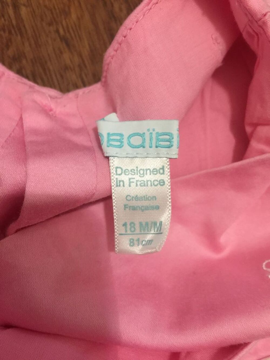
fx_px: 302
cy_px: 180
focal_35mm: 29
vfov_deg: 61.7
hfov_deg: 48.2
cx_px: 135
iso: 100
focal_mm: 4.15
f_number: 2.2
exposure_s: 1/10
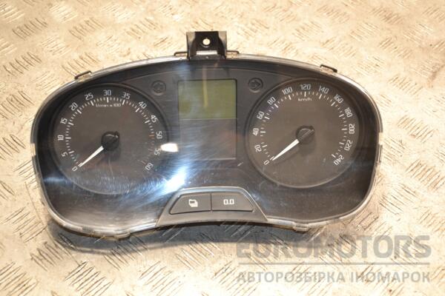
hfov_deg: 31.9
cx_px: 222
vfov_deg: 21.6
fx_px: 779
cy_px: 148
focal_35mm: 63
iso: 800
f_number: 4.8
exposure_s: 1/60
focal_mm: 42
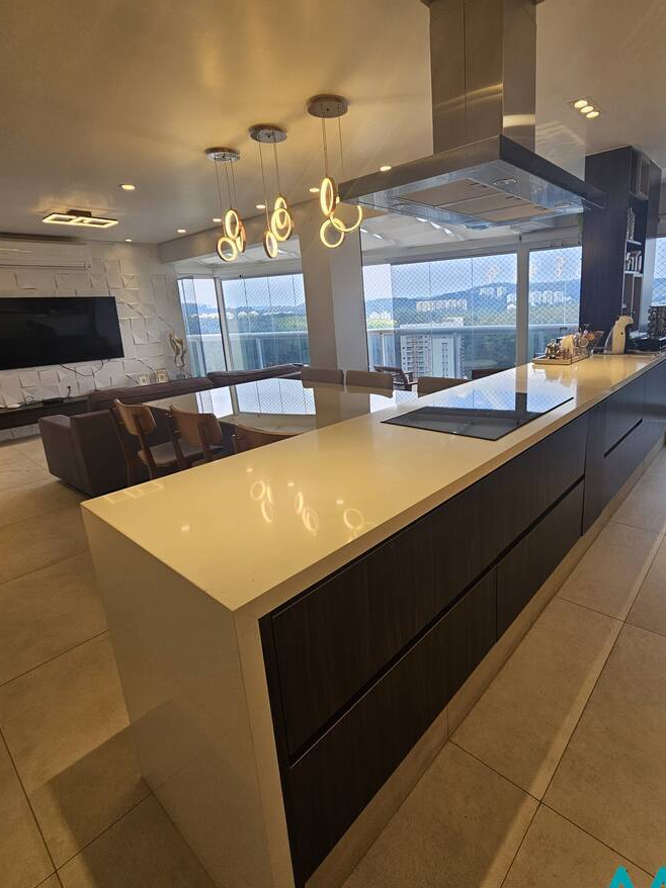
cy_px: 415
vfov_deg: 94.4
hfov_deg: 77.5
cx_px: 389
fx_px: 411
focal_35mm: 16
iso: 50
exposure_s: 1/161
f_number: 2.2
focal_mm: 2.2
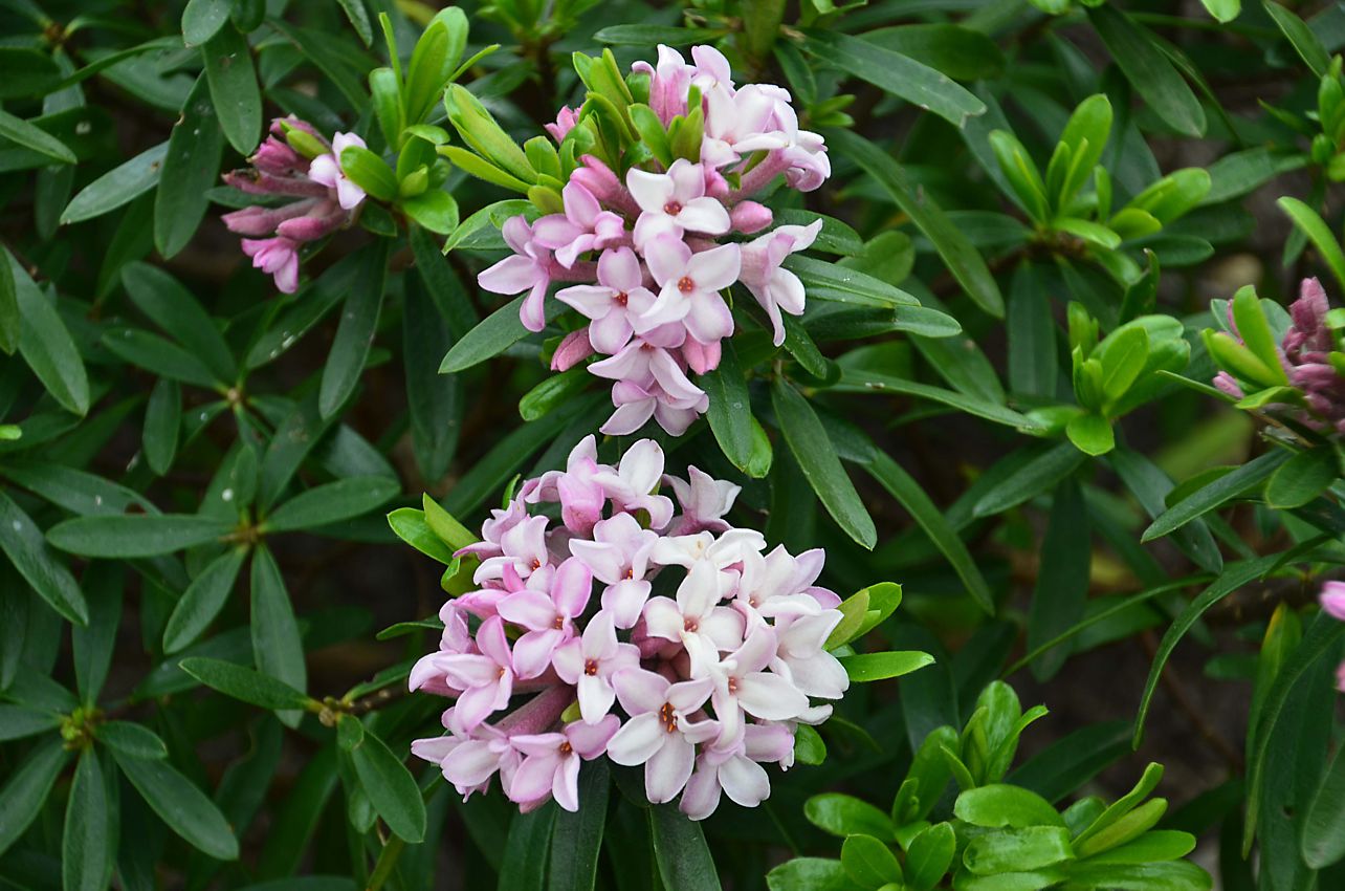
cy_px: 446
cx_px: 672
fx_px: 5144
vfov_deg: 9.9
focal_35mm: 138
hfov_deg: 14.9
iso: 250
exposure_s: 1/50
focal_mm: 92
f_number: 8
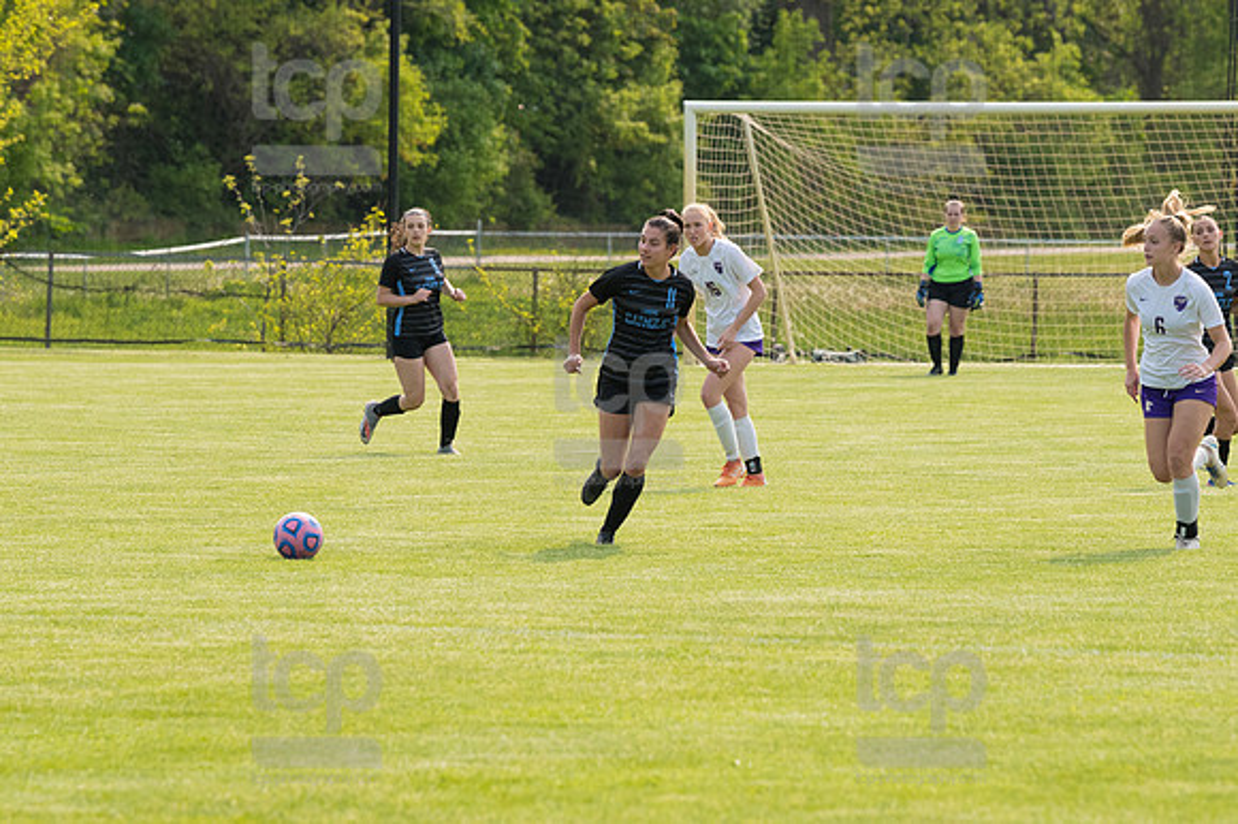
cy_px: 412
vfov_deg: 4.6
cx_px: 619
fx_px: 10310
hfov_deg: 6.9
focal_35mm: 300
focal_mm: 200
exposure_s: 1/2000
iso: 800
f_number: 5.6
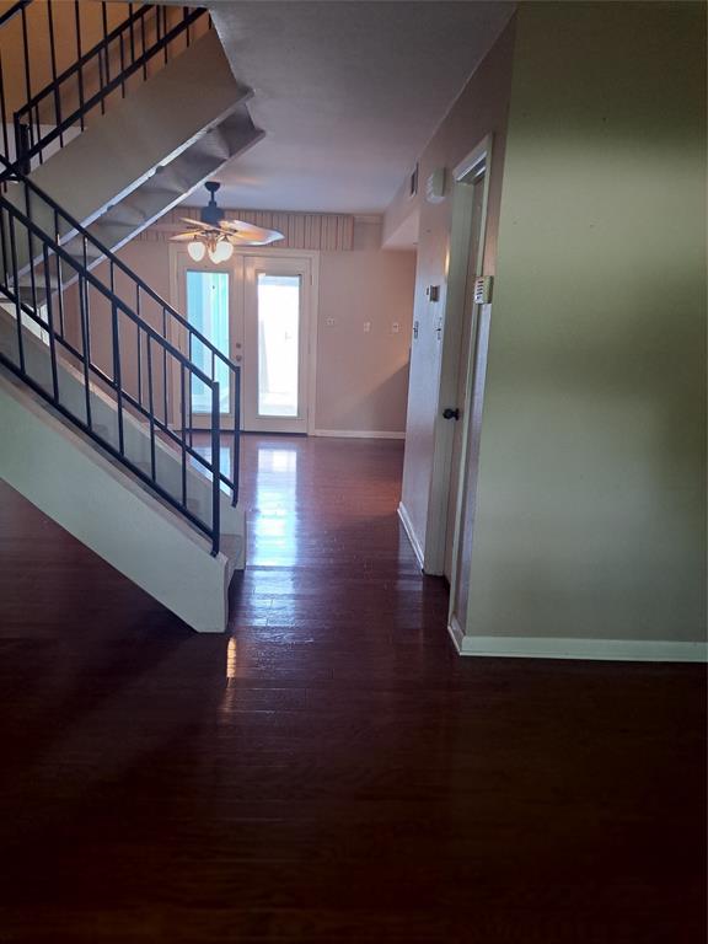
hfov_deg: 56.8
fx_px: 654
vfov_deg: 71.6
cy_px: 472
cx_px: 354
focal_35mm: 24
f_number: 1.8
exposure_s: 1/60
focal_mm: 5.23
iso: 160
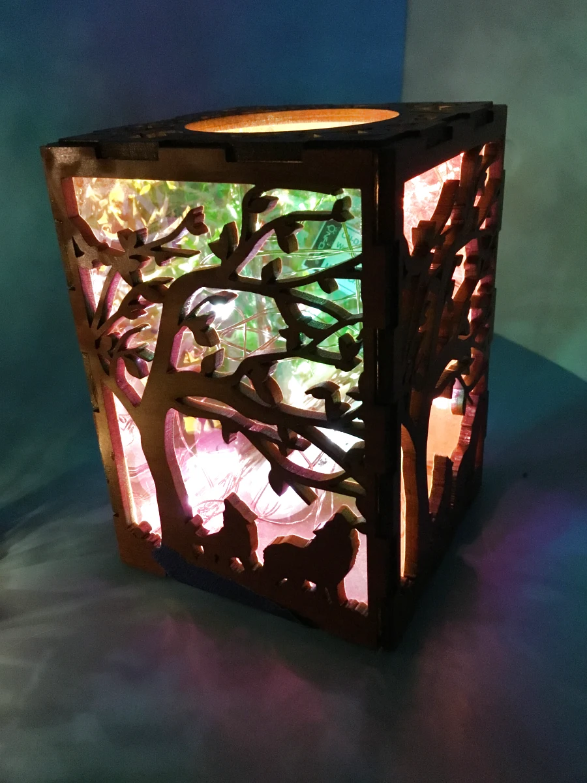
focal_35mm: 31
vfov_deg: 58.4
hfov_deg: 45.4
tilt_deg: -26.9
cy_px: 392
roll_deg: +2.3
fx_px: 701
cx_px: 294
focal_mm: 3.3
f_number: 2.4
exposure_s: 1/15
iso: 320
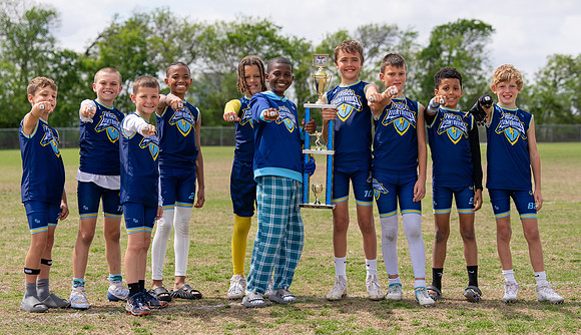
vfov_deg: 13.4
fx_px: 1426
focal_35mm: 92
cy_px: 150
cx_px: 330
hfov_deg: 23.0
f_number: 3.5
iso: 100
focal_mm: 70
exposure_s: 1/1000
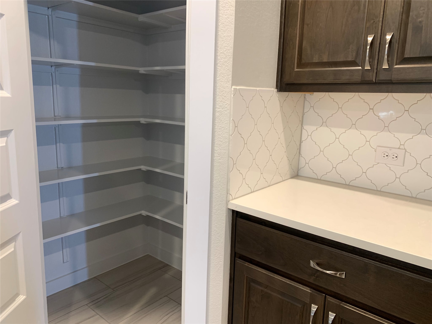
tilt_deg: -9.8
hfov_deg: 67.3
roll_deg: -2.1
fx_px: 324
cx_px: 216
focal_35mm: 26
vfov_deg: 53.1
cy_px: 162
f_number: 1.8
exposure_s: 1/60
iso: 200
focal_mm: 4.25
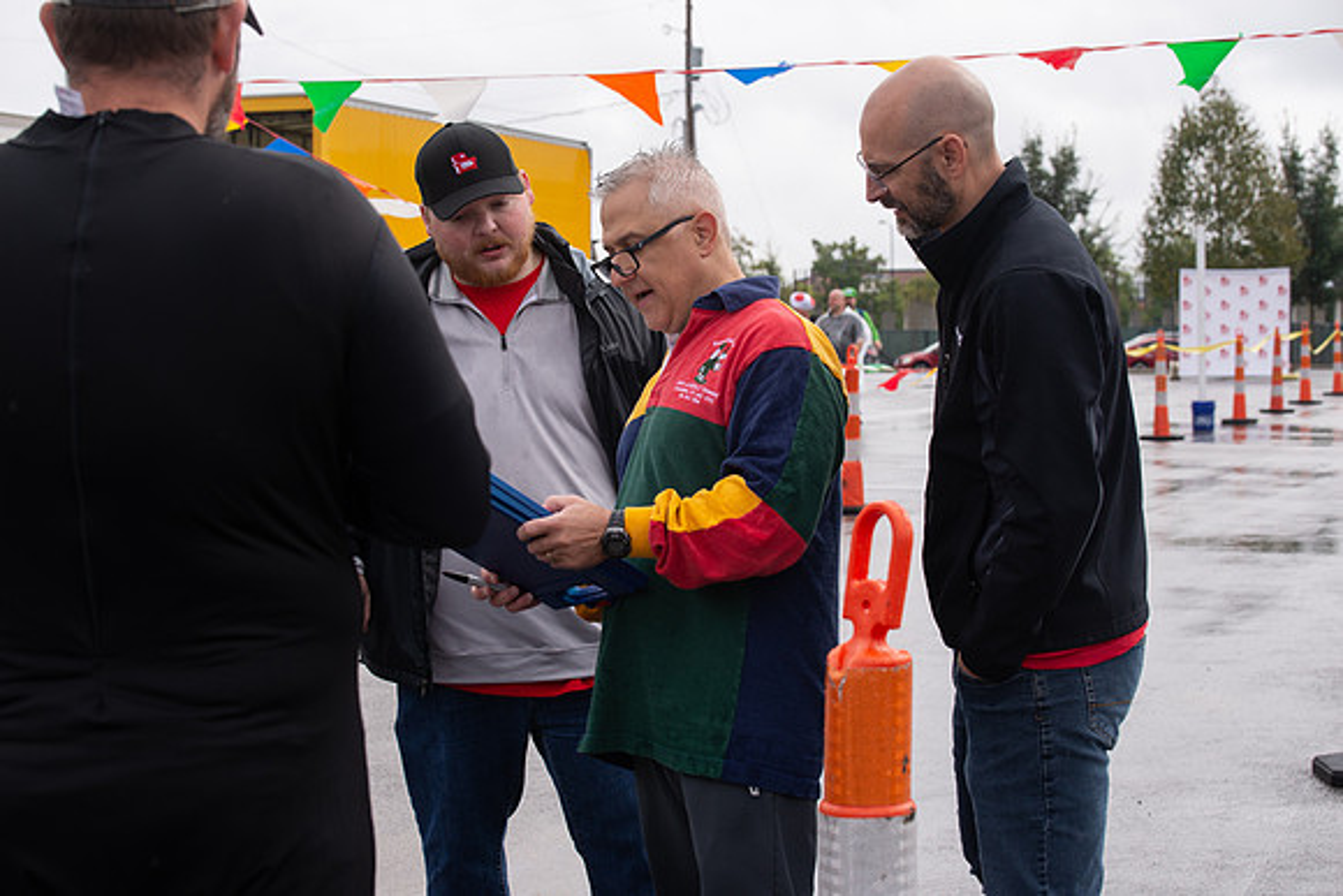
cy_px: 448
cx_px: 672
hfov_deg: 28.8
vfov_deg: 19.5
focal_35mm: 70
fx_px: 2612
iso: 400
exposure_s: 1/640
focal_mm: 70
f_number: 8
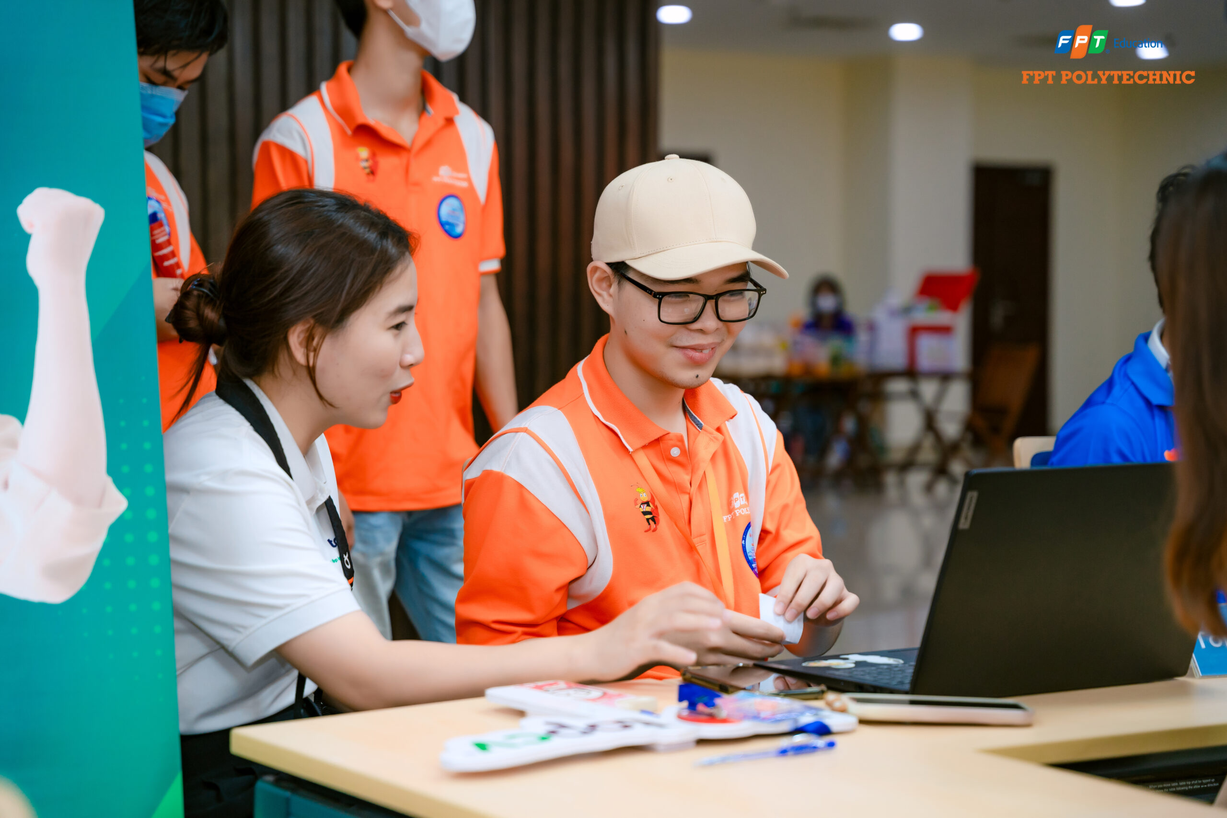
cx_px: 614
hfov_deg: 28.8
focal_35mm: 70
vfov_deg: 19.5
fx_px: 2386
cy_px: 409
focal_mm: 70
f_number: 2.8
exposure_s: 1/200
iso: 500
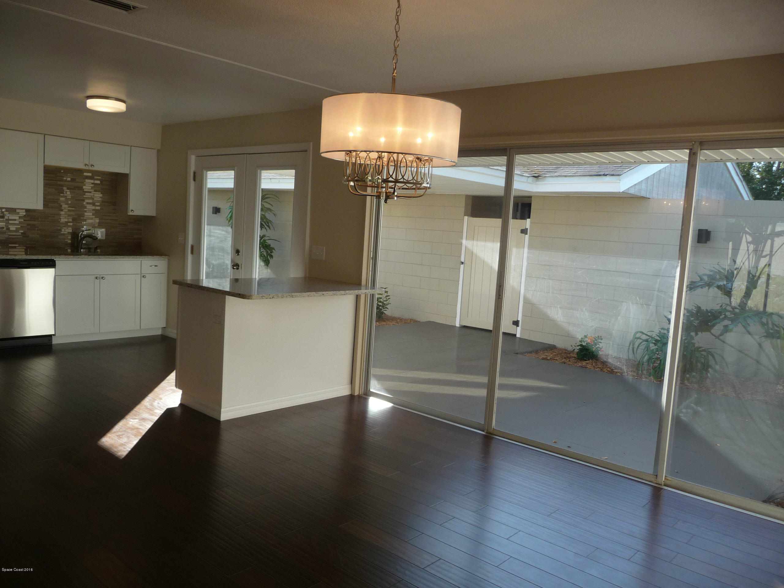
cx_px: 392
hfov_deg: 63.4
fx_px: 634
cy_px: 294
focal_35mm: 28
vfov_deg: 49.7
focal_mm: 4.7
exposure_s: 1/160
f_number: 3.3
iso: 100
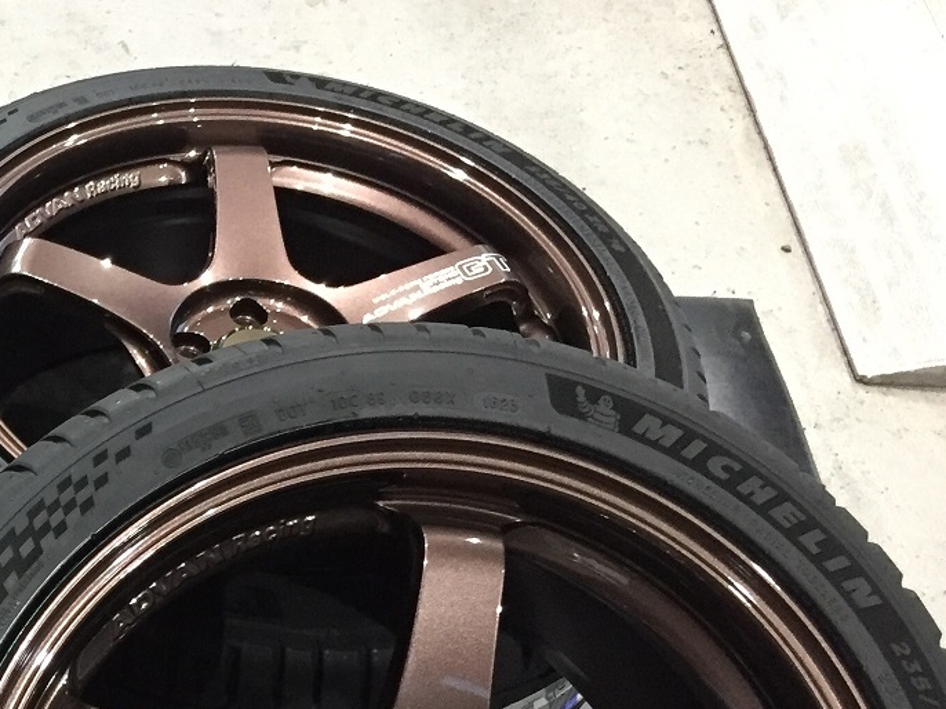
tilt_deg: -54.1
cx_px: -168
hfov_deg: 25.5
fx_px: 1885
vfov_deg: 20.4
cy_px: 750
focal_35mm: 69
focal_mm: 4.15
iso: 200
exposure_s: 1/30
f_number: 2.2
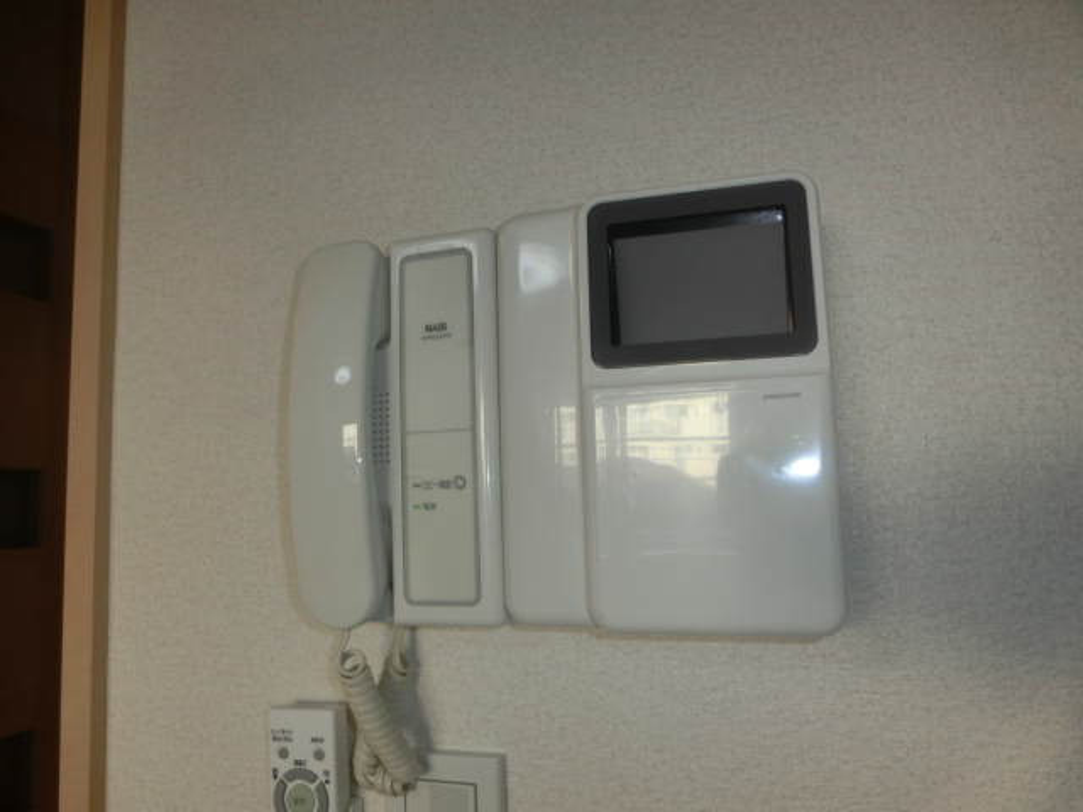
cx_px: 542
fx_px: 751
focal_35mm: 24
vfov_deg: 56.8
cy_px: 406
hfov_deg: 71.6
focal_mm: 4.24
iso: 125
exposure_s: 1/125
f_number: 3
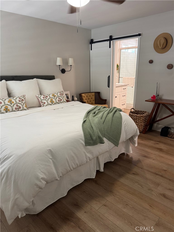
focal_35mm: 24
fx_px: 161
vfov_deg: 71.6
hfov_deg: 56.8
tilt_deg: -15.6
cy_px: 116
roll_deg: +1.0
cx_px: 87
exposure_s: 1/60
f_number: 1.78
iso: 160
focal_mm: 6.76
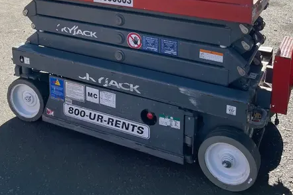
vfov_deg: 27.6
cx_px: 150
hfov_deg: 43.6
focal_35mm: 45
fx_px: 366
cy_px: -14
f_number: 1.6
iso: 50
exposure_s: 1/1890
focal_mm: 5.1
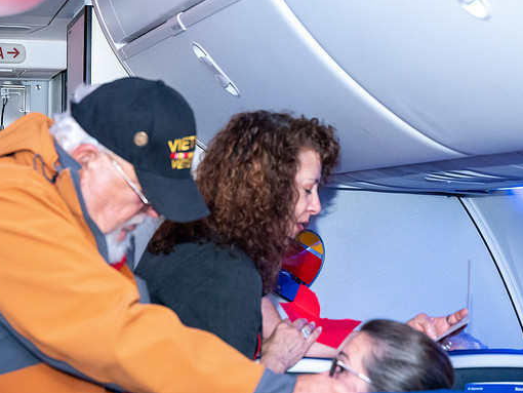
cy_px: 196
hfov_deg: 18.5
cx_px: 265
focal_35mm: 106
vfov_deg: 14.0
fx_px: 1602
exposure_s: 1/200
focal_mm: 97
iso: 12800
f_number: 7.1
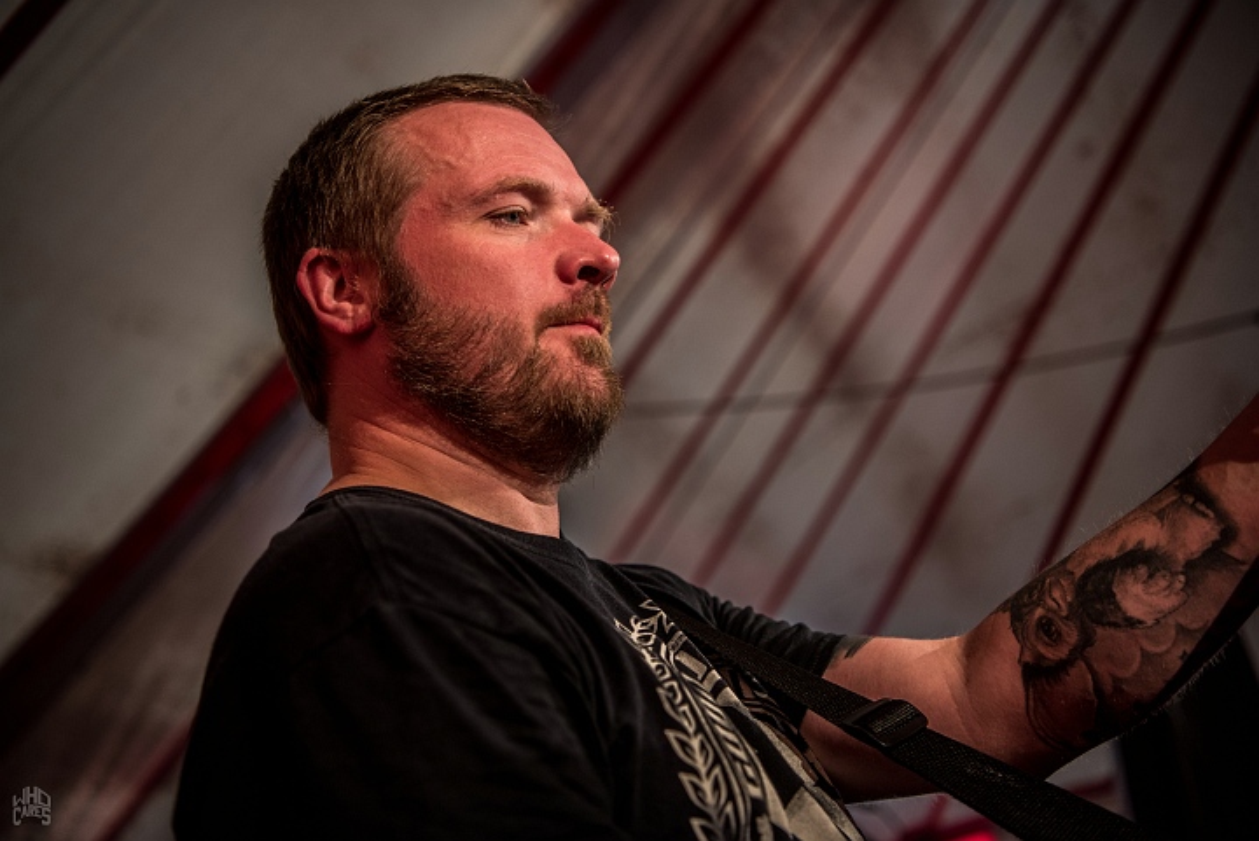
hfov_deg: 43.6
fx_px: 1575
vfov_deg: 29.9
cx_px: 630
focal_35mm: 45
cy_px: 420
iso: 640
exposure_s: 1/100
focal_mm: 45
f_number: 2.8
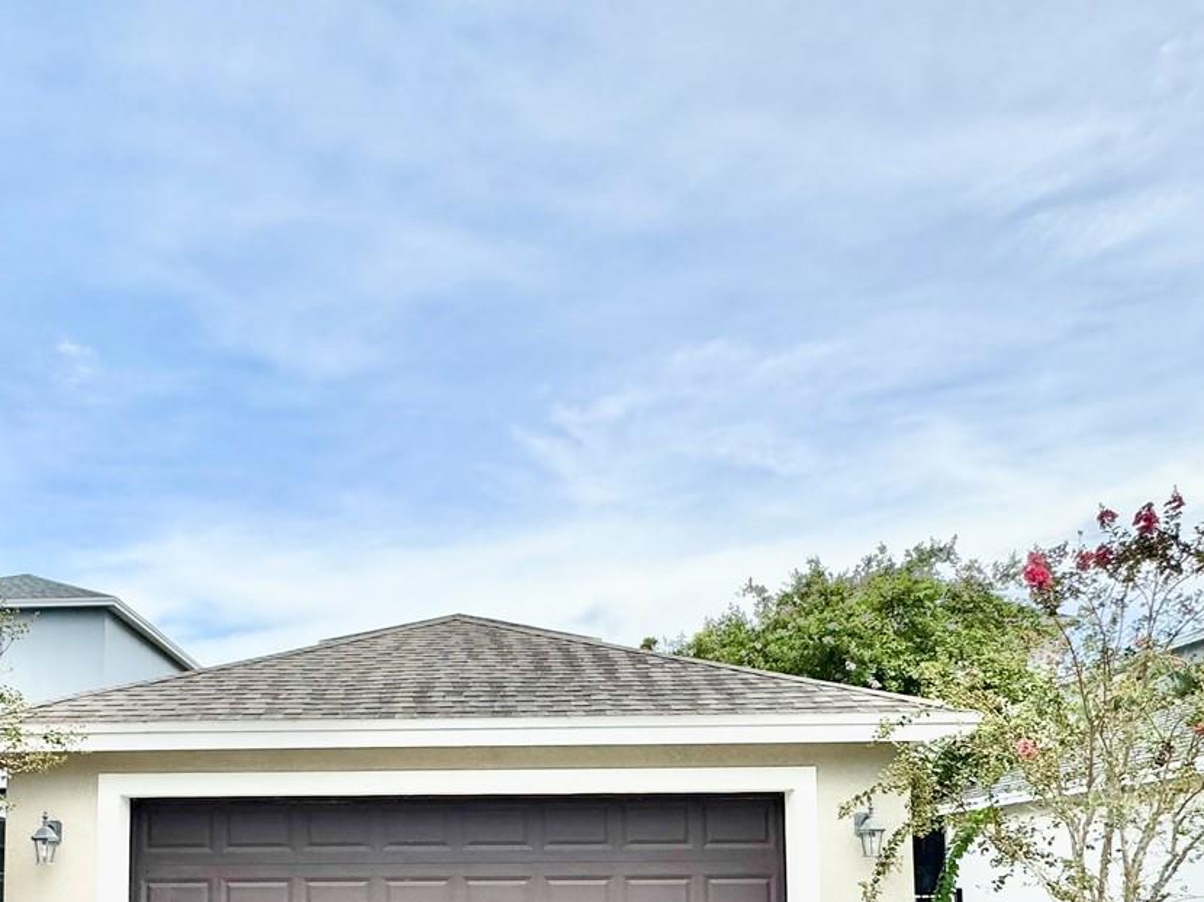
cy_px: 843
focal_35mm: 27
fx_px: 939
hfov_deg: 64.4
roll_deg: +0.5
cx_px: 451
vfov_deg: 45.5
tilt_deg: +3.8
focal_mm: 2.22
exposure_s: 1/652
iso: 50
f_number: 2.2
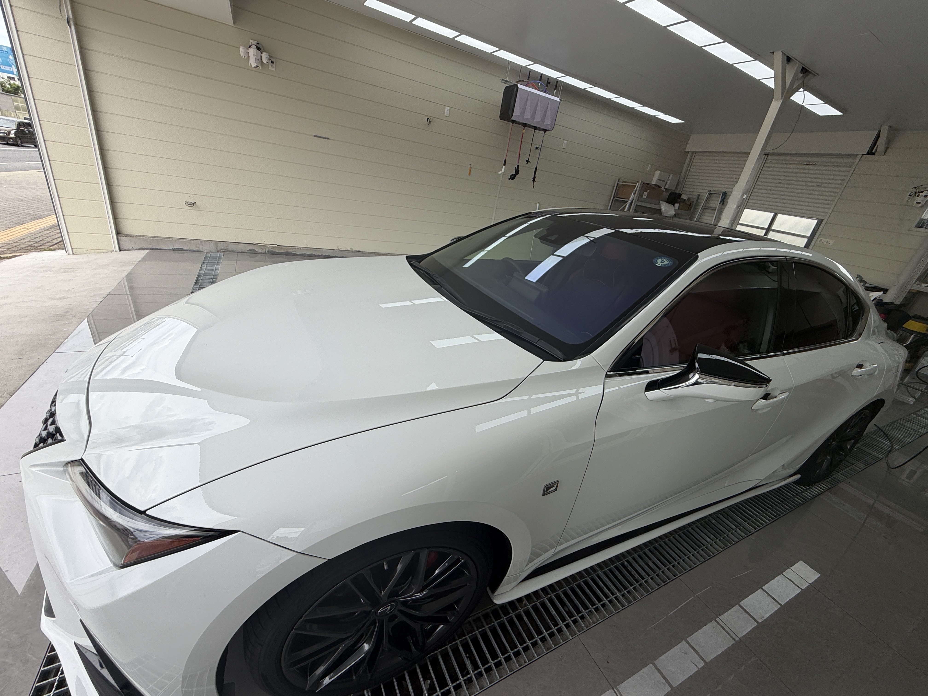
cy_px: 348
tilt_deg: -23.4
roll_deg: -10.6
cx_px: 464
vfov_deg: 85.7
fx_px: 375
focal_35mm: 14
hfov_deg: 102.1
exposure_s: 1/502
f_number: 2.2
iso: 50
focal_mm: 2.22
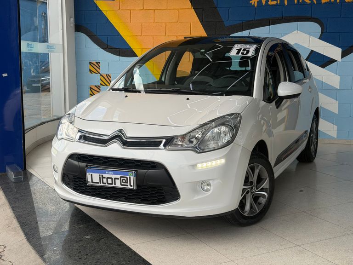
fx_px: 489
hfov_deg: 39.7
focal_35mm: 48
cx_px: 176
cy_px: 132
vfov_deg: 30.3
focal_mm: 6.76
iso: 64
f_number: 1.78
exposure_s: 1/1285
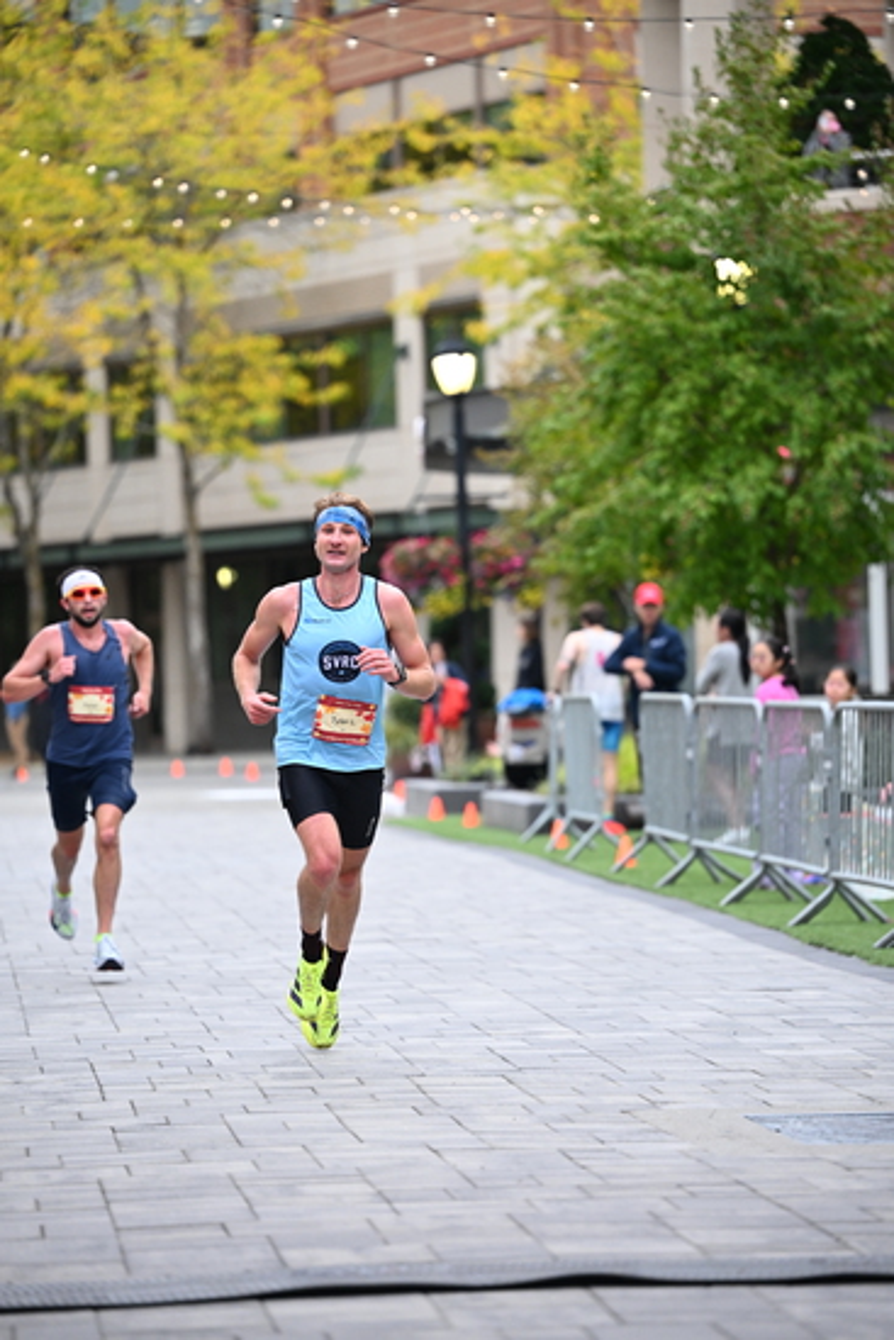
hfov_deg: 10.2
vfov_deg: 15.2
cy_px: 670
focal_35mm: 135
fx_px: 5025
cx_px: 447
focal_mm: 135
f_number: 2.8
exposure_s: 1/800
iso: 1600
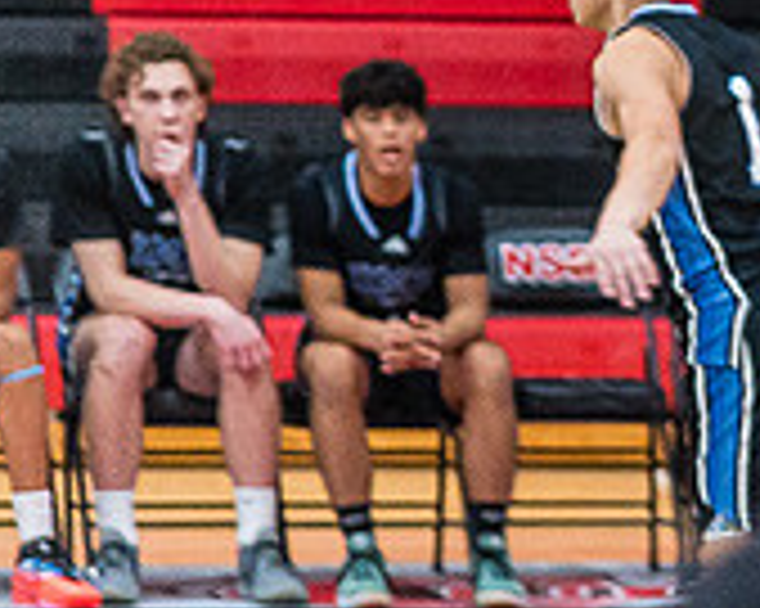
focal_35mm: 387
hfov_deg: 5.0
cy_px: 68
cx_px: 1241
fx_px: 8700
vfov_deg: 4.0
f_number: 4
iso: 5000
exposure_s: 1/320
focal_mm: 120
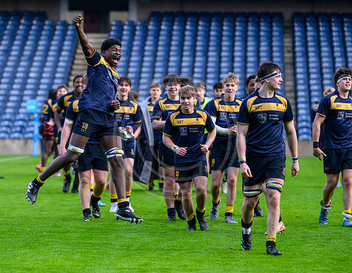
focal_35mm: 245
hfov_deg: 8.0
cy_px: 150
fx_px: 2527
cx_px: 126
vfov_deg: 6.2
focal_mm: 200
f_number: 4
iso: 2500
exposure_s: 1/3200
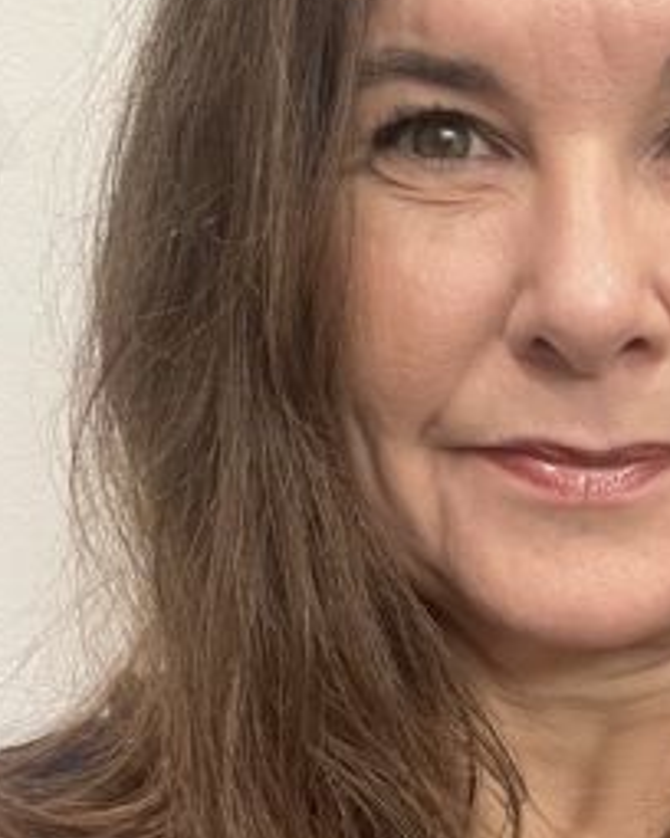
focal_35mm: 69
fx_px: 1710
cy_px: 513
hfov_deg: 21.4
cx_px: 663
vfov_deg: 27.4
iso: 250
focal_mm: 2.71
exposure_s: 1/50
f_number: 2.2
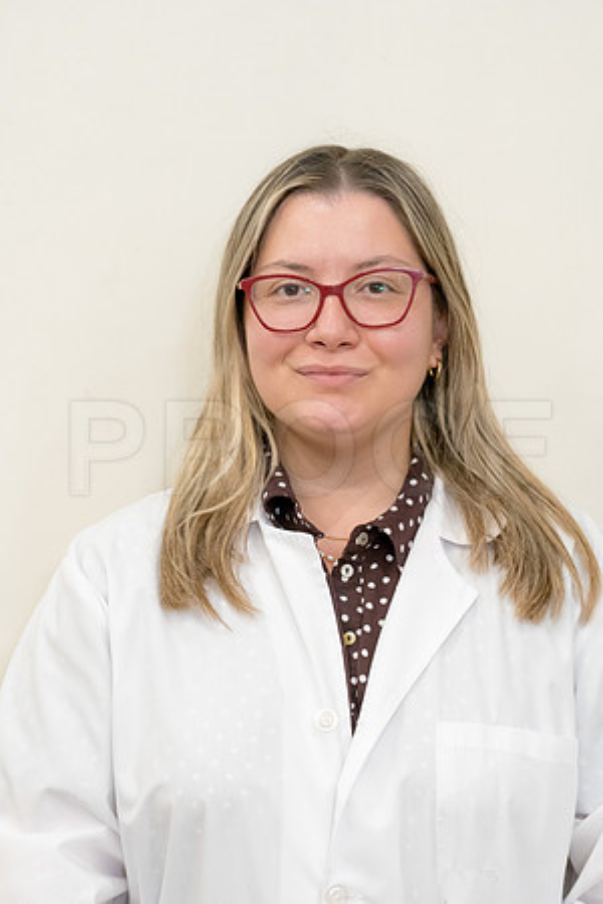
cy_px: 452
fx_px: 4522
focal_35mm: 180
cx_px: 302
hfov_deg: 7.6
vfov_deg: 11.4
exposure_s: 1/80
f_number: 4
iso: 5000
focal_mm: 180
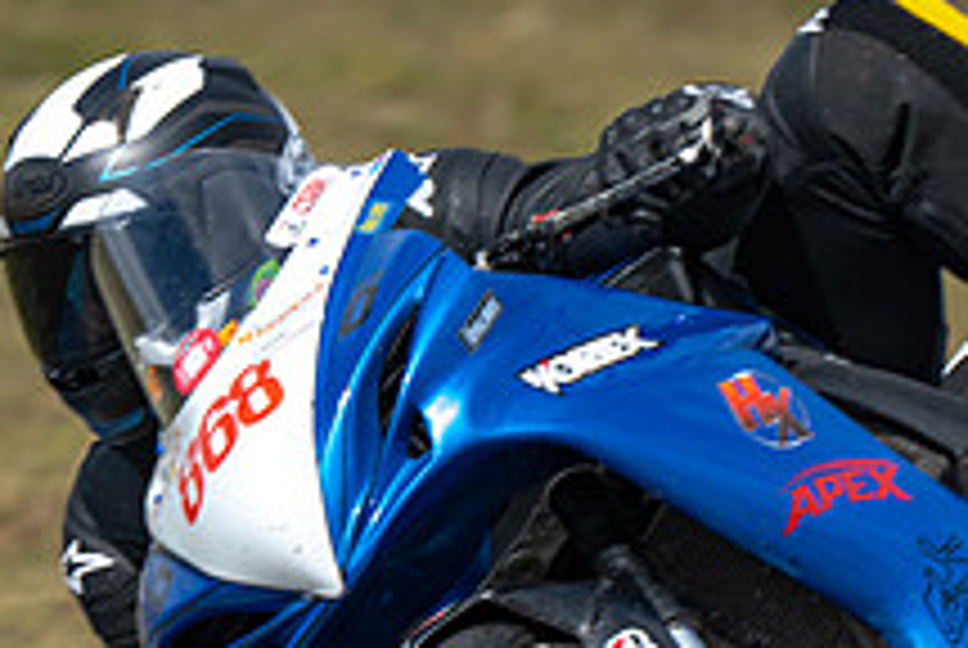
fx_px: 43511
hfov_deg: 1.3
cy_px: 475
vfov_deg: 0.9
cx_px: 725
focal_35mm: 1616
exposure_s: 1/800
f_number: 11
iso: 320
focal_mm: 600
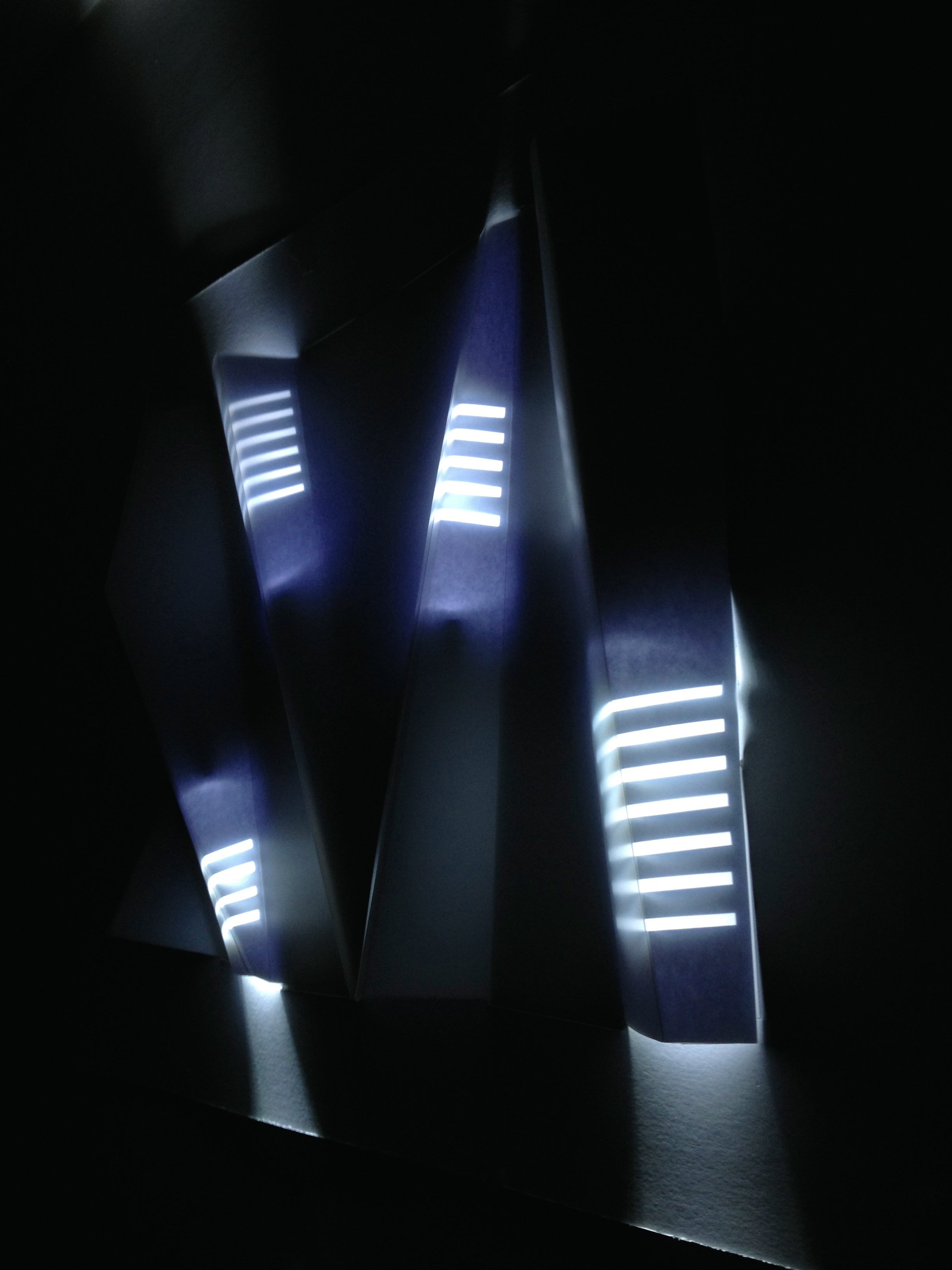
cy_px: 635
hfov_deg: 40.7
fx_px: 1283
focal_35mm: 35
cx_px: 476
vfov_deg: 52.6
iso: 50
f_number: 2.4
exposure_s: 1/30
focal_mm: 4.28
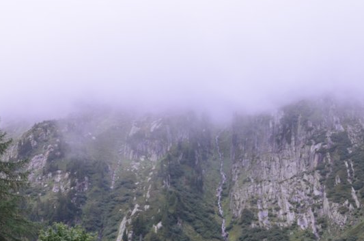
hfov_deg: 31.8
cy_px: 177
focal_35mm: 63
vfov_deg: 21.3
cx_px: 224
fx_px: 636
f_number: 6.3
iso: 320
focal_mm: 28
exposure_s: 1/15
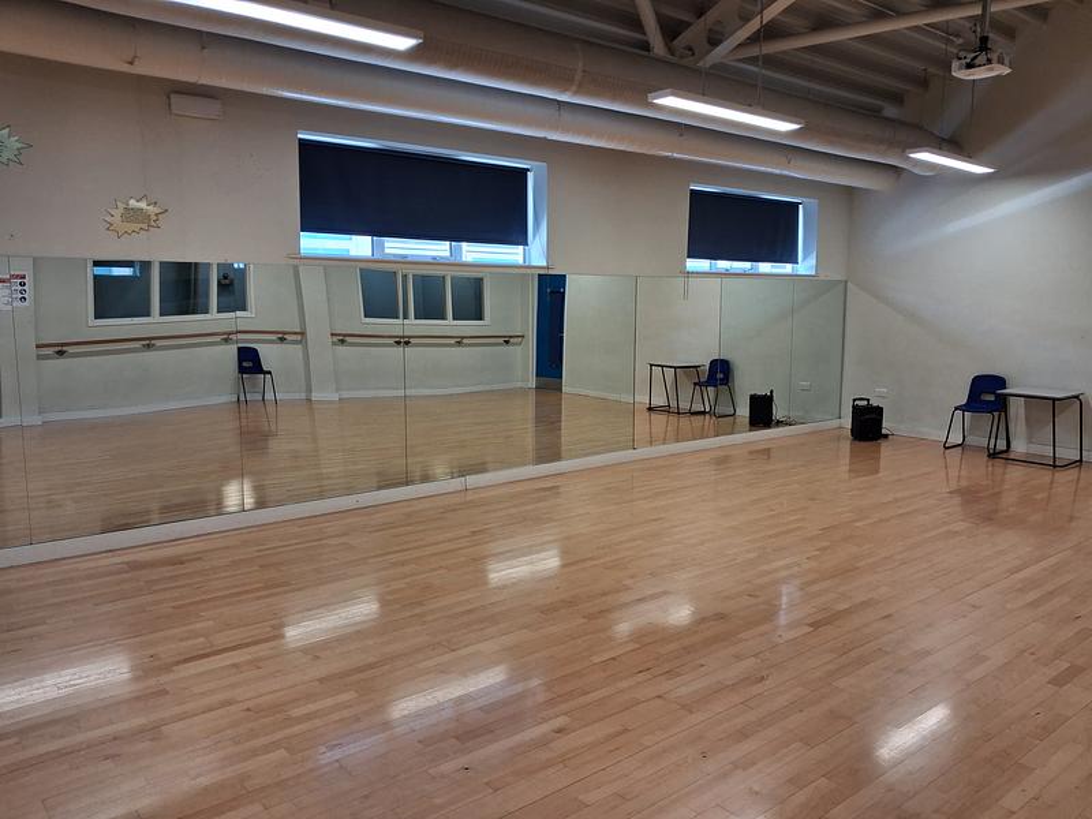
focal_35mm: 27
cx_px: 546
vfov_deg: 51.4
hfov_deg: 65.3
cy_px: 410
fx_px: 852
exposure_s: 1/100
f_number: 1.8
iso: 160
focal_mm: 4
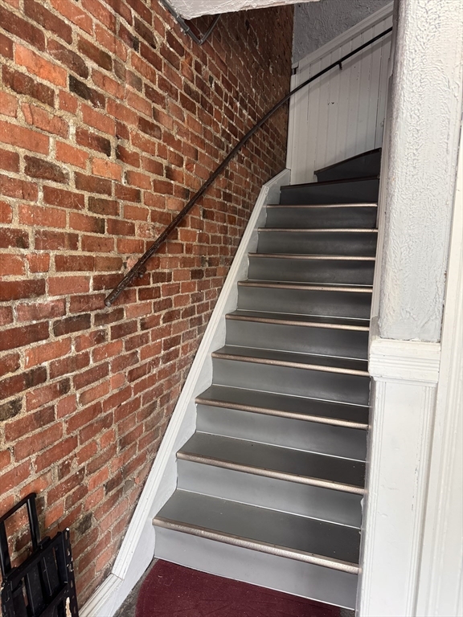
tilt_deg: -7.2
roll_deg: -1.9
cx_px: 232
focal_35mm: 24
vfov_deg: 71.6
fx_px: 428
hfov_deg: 56.8
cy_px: 308
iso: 200
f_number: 1.78
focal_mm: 6.76
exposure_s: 1/104
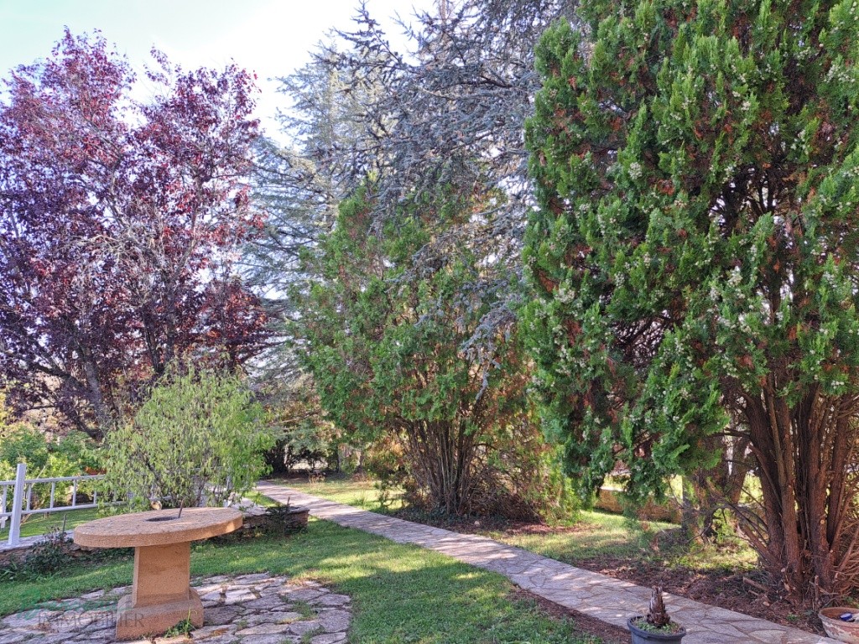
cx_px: 430
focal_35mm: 24
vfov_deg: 56.8
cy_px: 322
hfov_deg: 71.6
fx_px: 596
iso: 50
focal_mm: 5.23
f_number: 1.8
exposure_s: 1/100
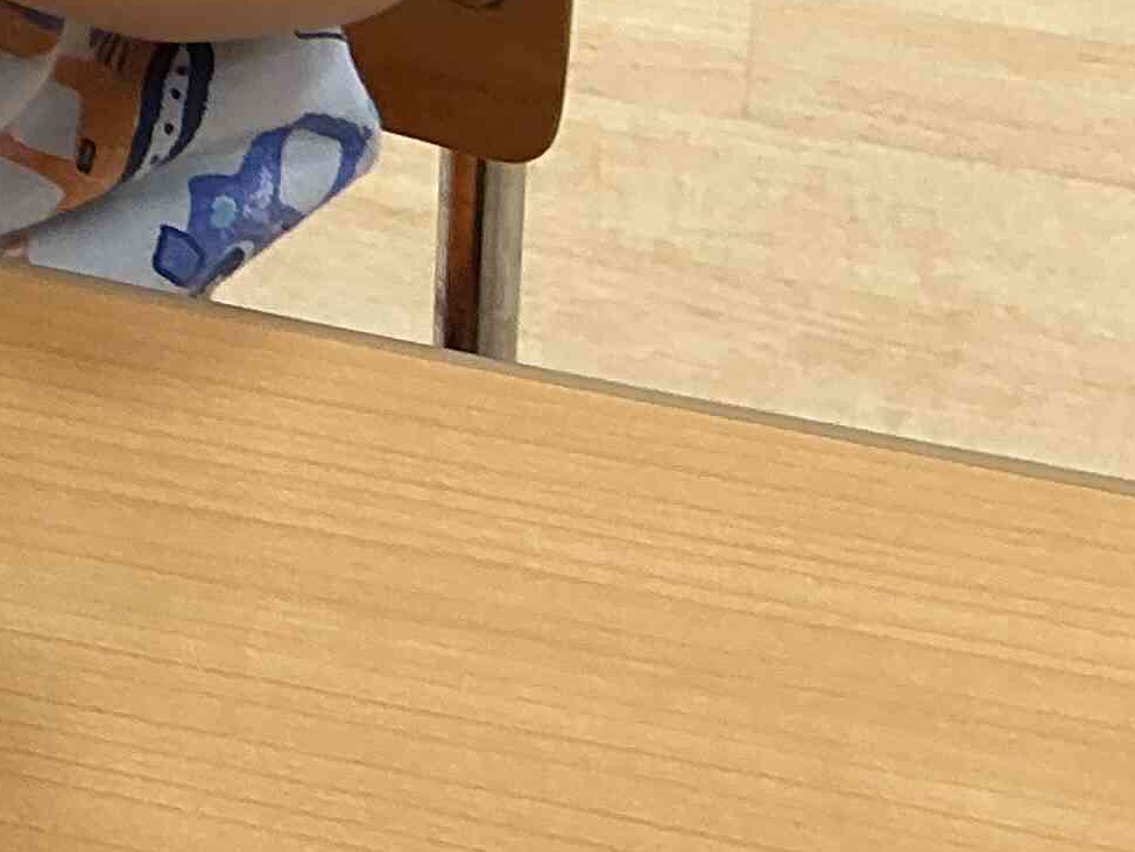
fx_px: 3936
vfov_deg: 11.2
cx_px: -987
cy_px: -843
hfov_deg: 14.3
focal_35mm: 120
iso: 40
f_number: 1.8
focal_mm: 3
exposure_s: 1/60
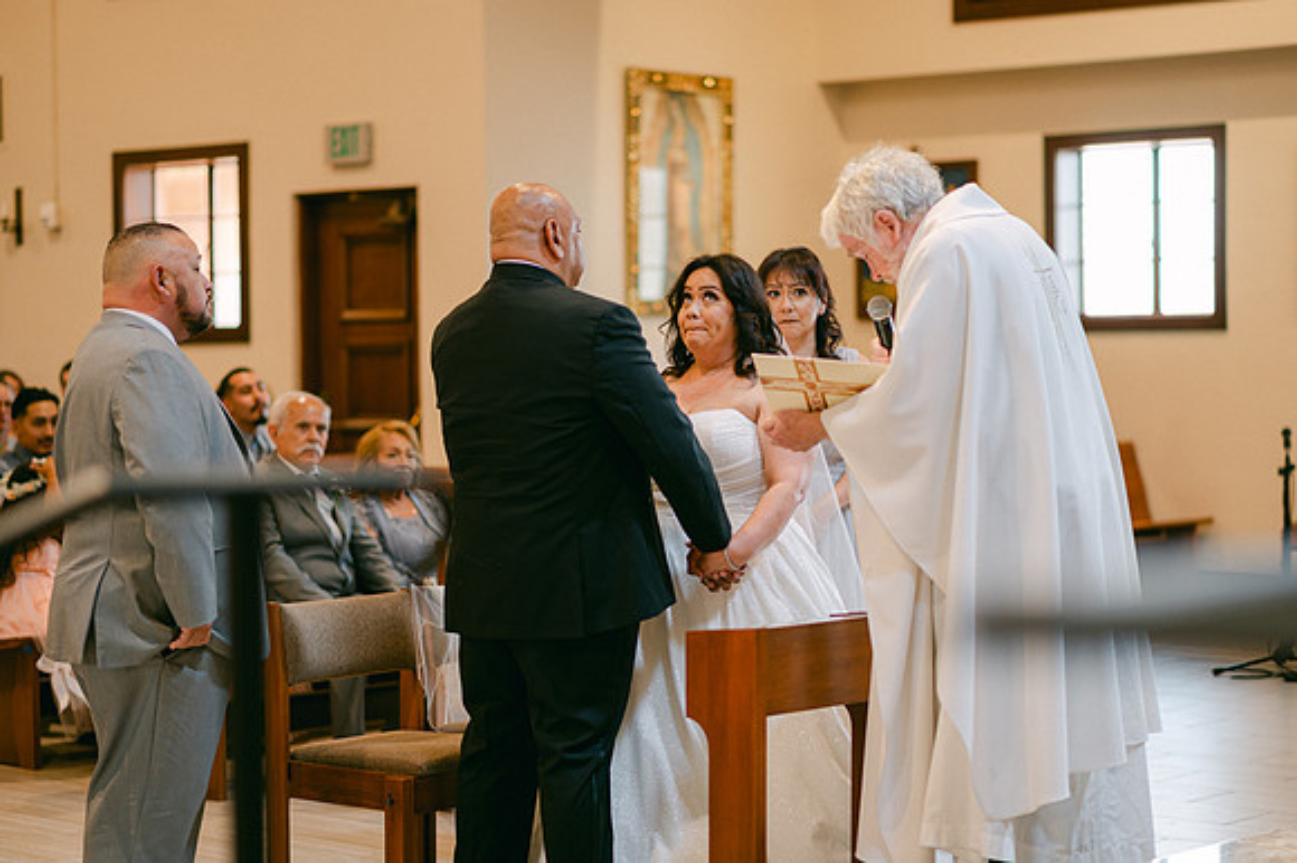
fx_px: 3060
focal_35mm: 85
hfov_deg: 23.9
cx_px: 648
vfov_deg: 16.1
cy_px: 432
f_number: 1.8
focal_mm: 85
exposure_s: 1/125
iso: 250
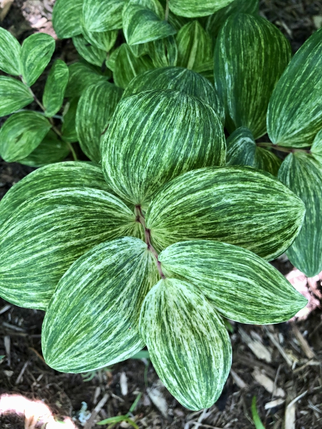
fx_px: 347
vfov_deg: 63.4
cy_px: 214
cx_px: 161
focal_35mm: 28
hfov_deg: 49.7
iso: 32
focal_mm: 3.99
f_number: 1.8
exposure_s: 1/30
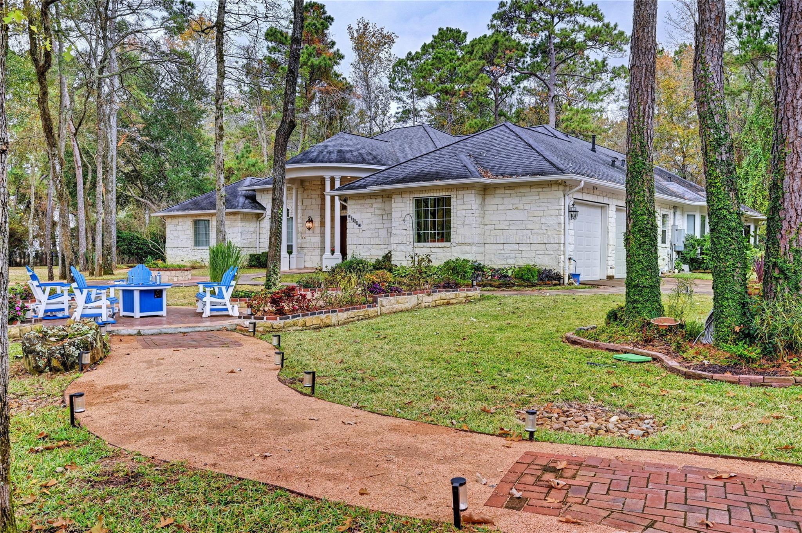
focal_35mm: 30
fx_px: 668
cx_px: 401
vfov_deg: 43.5
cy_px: 266
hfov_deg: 62.0
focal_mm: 30
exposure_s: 1/160
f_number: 8
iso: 400
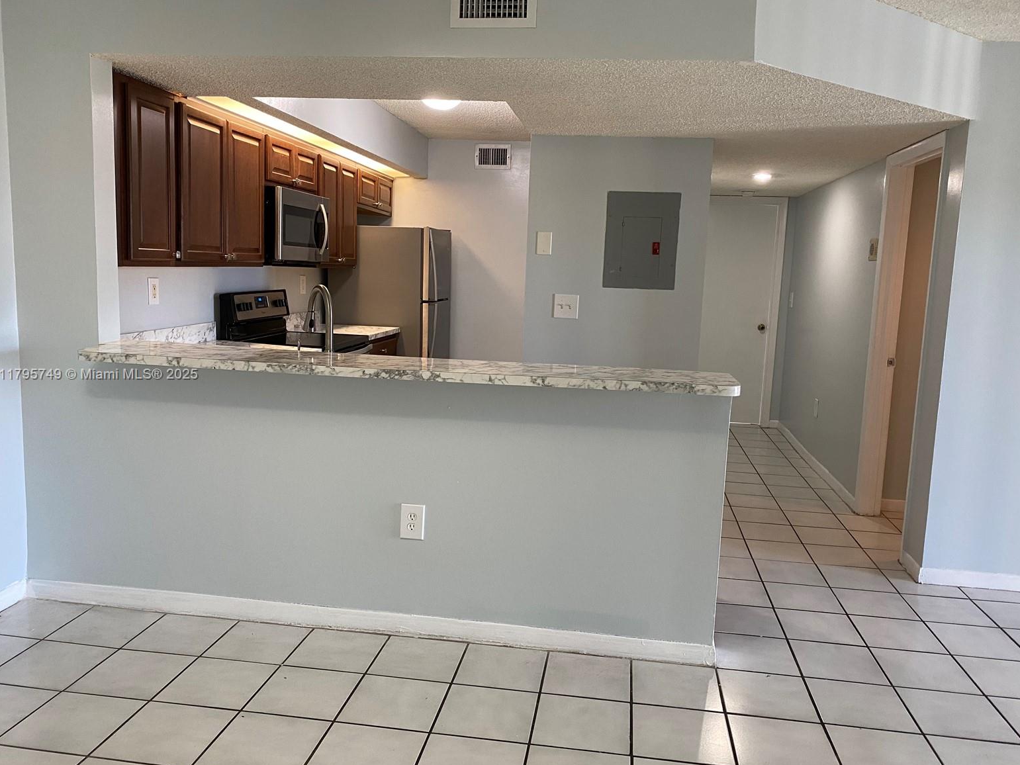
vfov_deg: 51.4
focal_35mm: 27
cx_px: 516
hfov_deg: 65.3
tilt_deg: -7.1
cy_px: 375
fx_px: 796
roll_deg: -2.7
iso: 160
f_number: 1.8
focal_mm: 4.25
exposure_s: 1/60
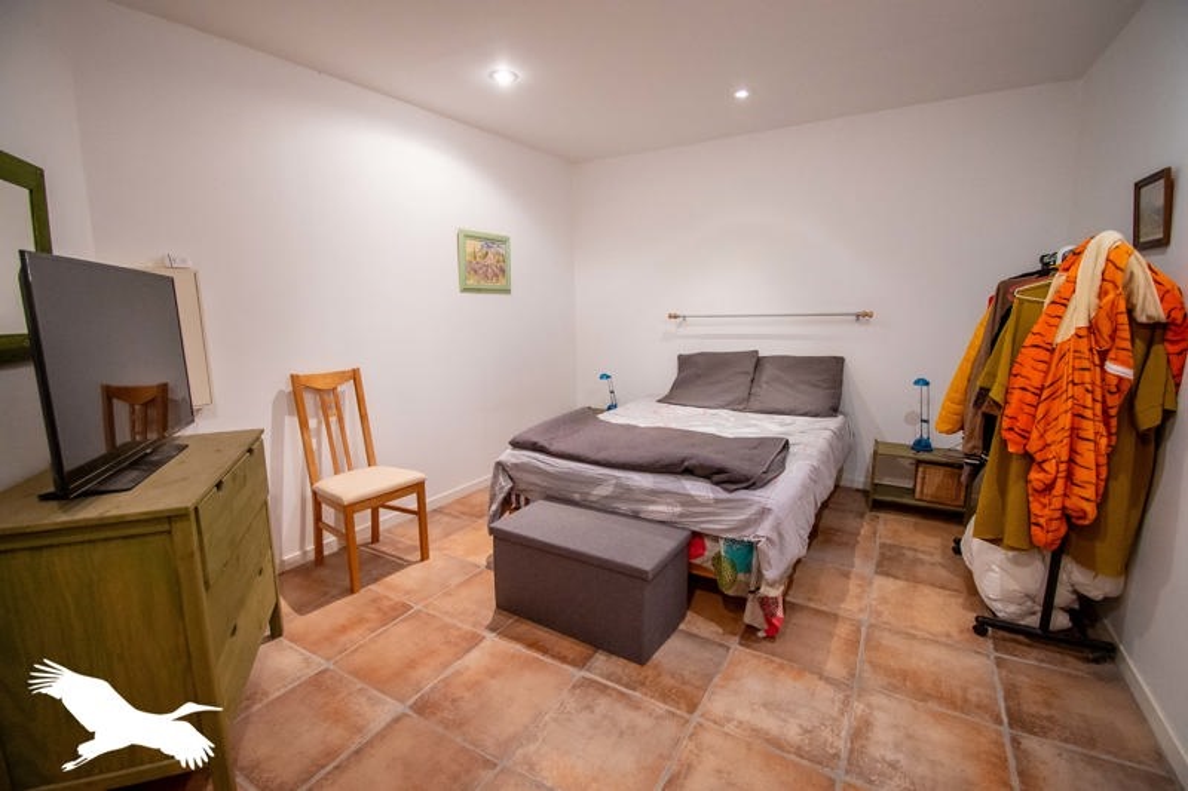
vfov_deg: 77.3
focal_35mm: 15
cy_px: 396
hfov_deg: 100.4
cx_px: 594
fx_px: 495
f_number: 5
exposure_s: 1/50
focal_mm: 10
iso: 1250
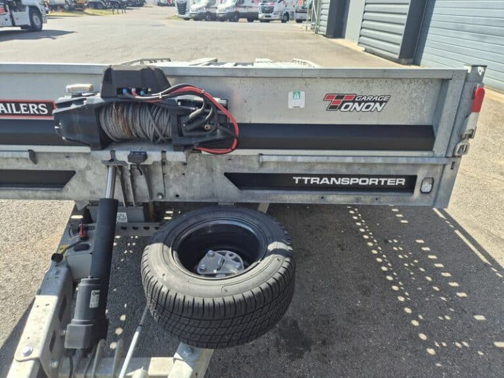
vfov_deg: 58.9
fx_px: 335
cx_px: 252
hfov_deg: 73.9
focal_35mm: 23
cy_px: 189
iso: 25
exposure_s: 1/690
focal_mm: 5.4
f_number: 1.8
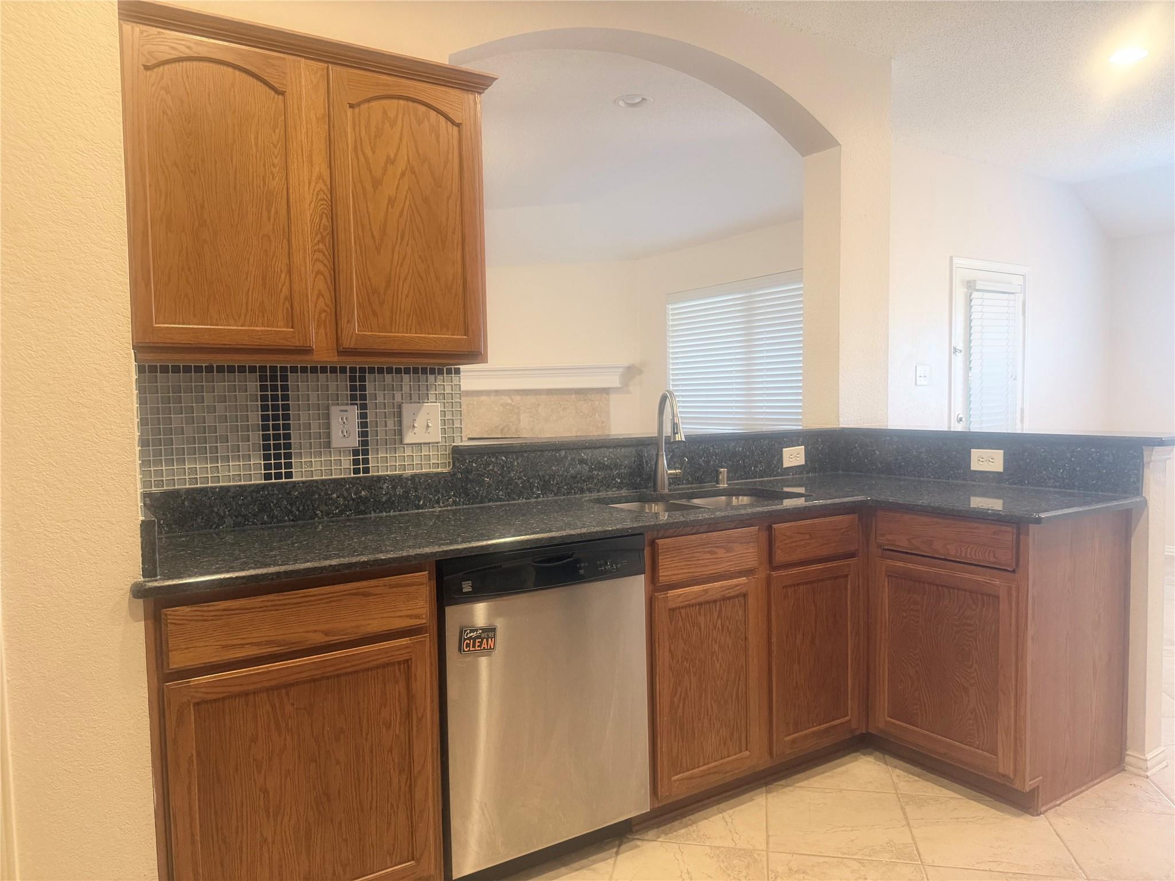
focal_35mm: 24
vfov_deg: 56.8
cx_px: 588
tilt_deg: -3.6
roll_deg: +1.7
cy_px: 440
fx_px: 815
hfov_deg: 71.6
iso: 320
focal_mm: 6.76
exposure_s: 1/60
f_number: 1.78
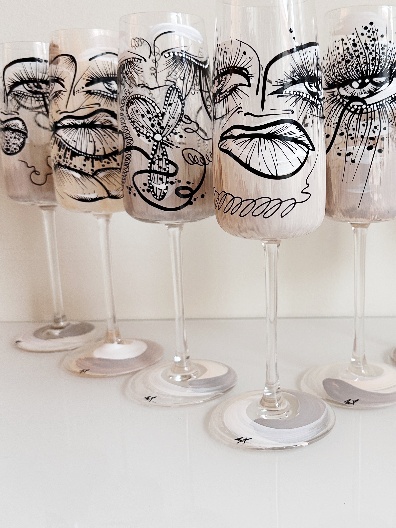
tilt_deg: -13.3
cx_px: 272
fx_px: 564
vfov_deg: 50.1
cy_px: 263
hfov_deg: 38.1
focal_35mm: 37
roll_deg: +1.0
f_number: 1.78
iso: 160
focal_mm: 6.86
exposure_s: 1/50
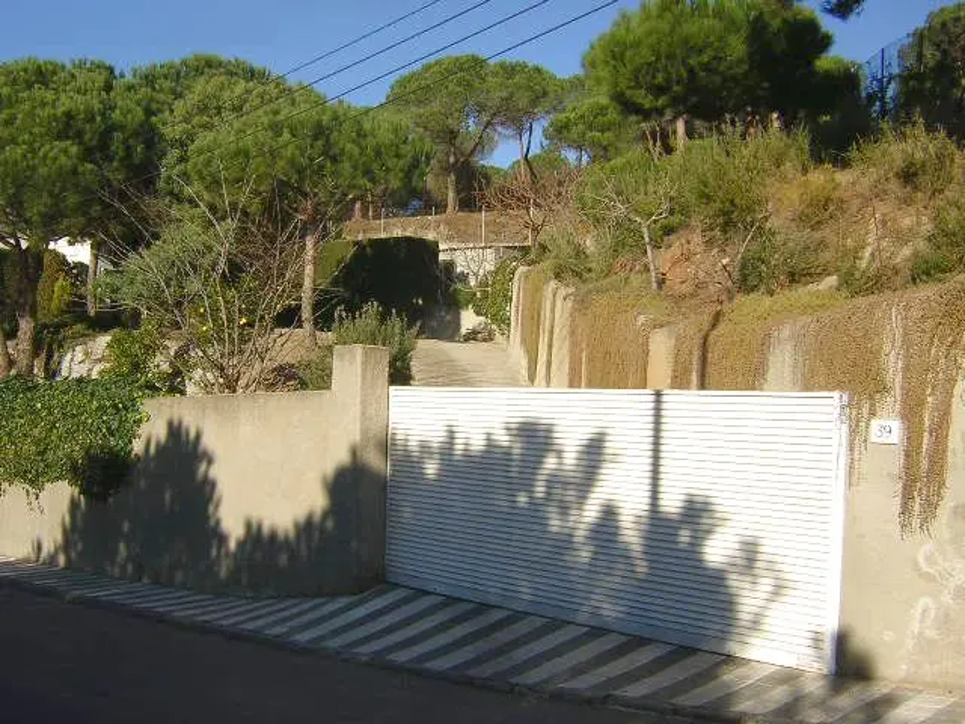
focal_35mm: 36
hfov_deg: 51.4
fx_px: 1004
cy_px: 362
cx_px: 482
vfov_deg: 39.7
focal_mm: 4.7
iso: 100
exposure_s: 1/384
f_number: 5.2
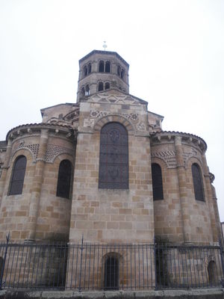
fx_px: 242
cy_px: 150
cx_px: 112
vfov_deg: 63.4
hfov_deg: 49.7
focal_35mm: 28
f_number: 2.6
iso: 100
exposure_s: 1/250
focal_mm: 4.65
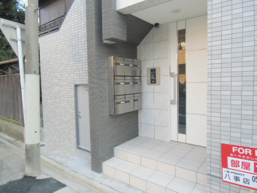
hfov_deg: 71.6
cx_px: 128
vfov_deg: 56.8
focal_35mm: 24
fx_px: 178
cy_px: 96
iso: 64
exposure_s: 1/80
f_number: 3
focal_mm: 4.24
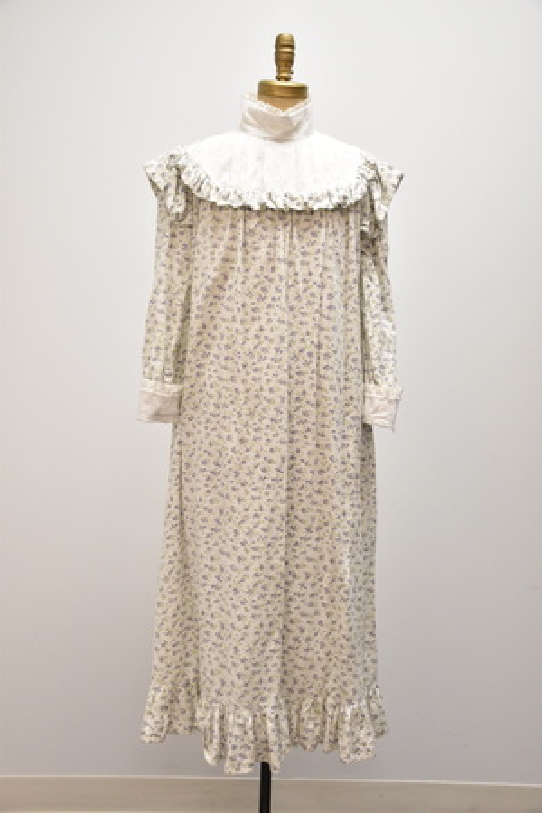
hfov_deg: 34.2
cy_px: 406
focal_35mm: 39
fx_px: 881
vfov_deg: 49.6
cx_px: 271
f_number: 4.5
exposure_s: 1/100
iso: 1000
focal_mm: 26
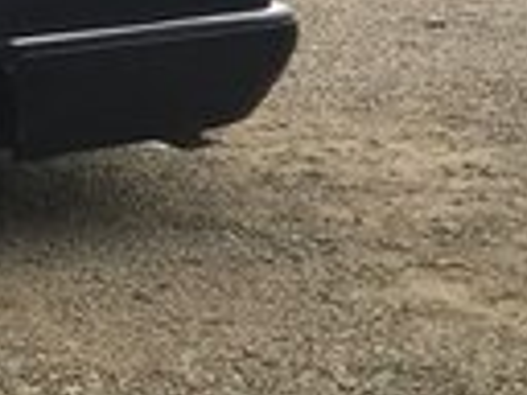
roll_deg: +2.1
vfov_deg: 9.9
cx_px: -651
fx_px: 2284
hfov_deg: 11.4
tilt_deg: -12.9
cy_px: 171
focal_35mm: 150
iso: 25
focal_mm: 4.15
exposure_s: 1/169
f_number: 2.2
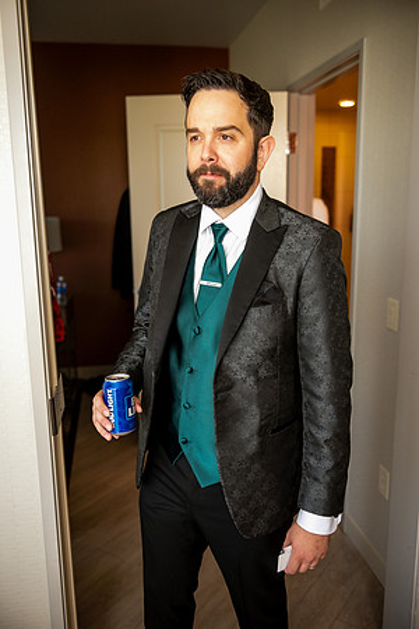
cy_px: 314
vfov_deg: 58.7
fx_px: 559
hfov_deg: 41.1
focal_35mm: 32
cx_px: 210
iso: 1250
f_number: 2.8
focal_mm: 32
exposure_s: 1/320
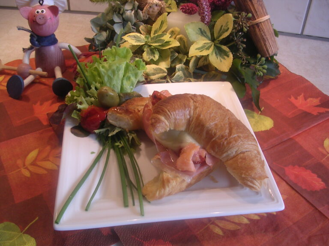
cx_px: 164
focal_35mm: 38
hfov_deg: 49.0
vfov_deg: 37.7
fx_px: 361
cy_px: 123
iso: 100
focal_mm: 5.8
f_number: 2.8
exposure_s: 1/66.9
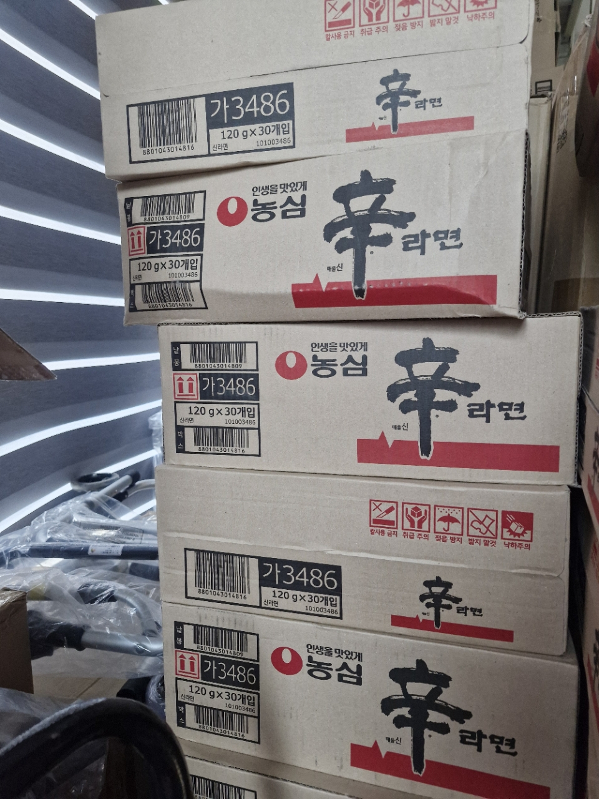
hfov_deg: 58.9
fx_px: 531
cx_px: 300
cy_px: 400
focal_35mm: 23
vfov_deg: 73.9
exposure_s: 1/120
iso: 1000
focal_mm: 5.54
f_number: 1.8
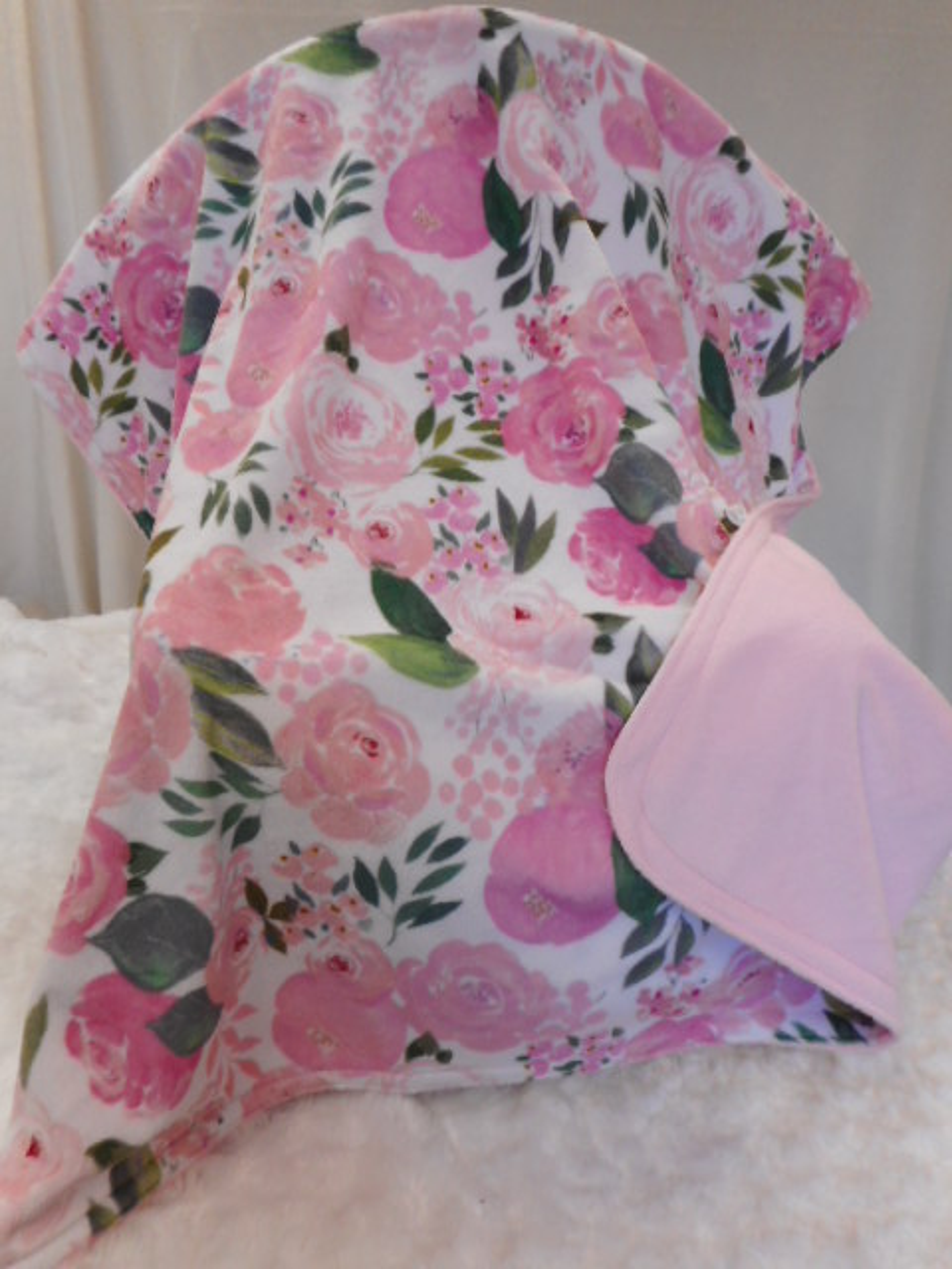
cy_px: 634
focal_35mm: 25
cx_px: 476
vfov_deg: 69.4
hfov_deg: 54.9
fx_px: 917
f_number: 3.7
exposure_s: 1/30
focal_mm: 4.5
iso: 110
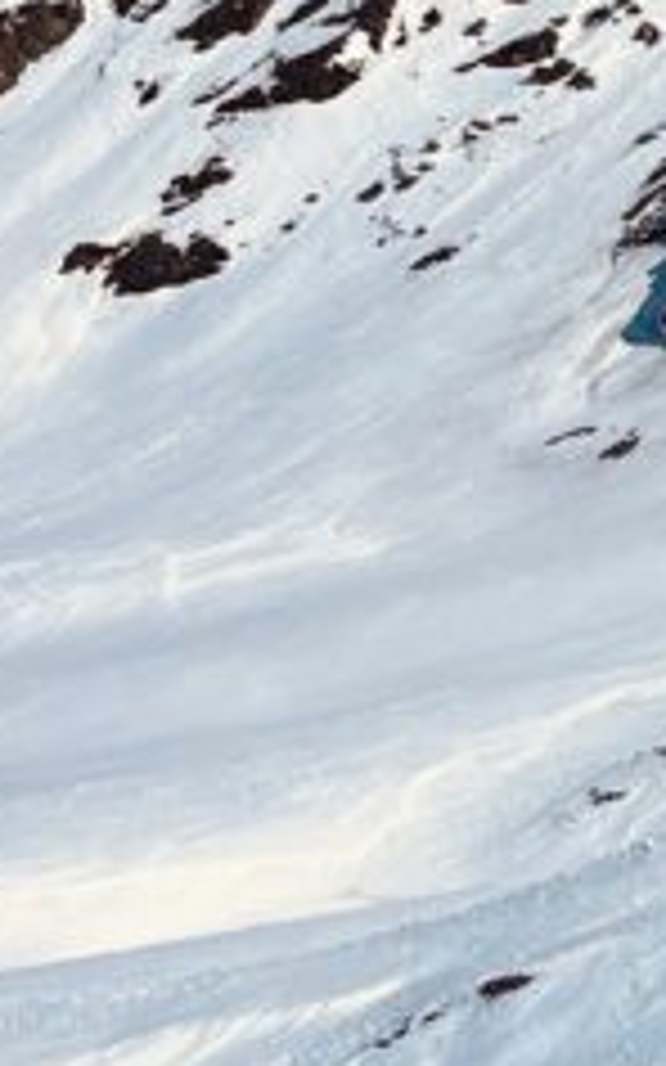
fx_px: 4620
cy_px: 115
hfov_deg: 8.0
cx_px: 1120
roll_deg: -5.0
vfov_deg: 13.1
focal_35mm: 159
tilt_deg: +14.6
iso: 50
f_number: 1.6
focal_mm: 5.1
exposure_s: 1/11905
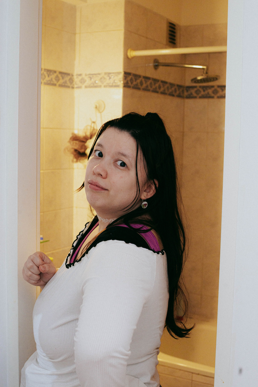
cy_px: 194
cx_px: 129
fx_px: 537
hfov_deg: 27.0
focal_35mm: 50
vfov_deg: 39.6
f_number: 5.6
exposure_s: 1/200
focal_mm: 50
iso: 500
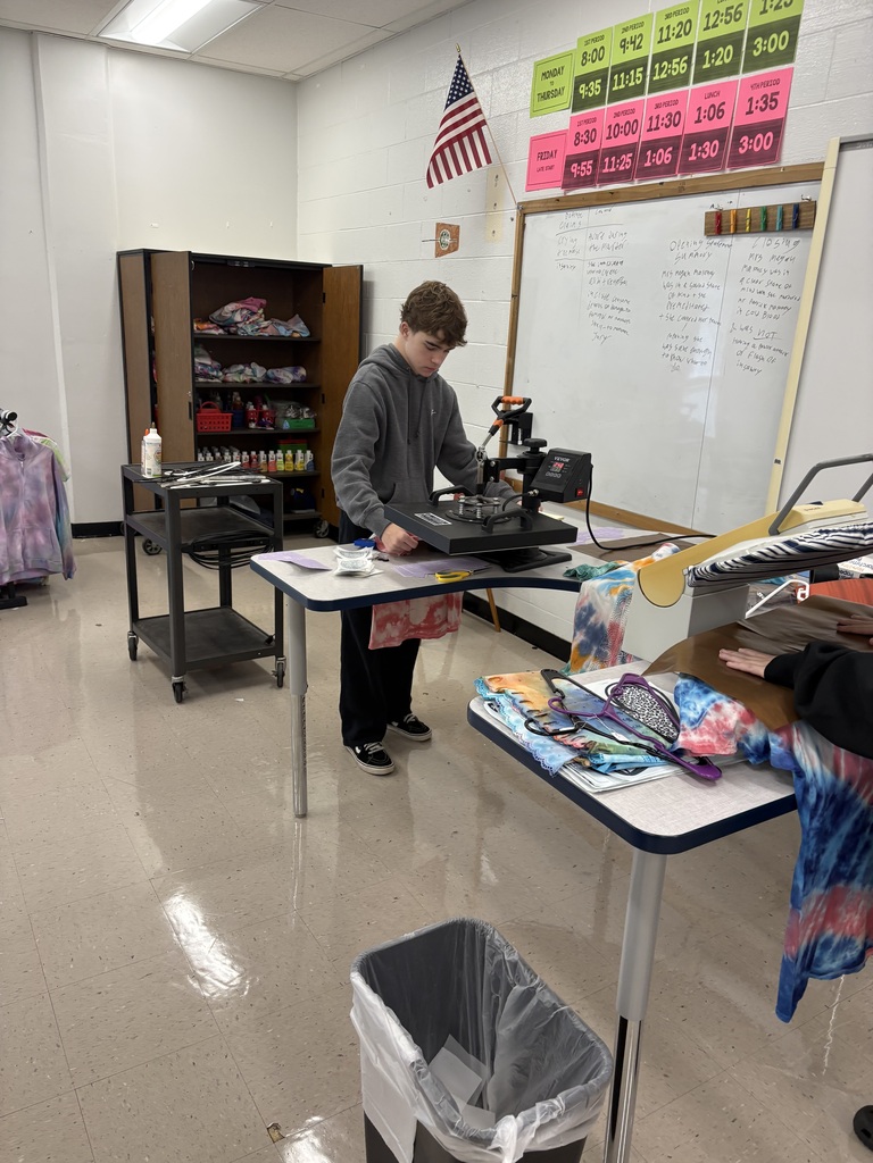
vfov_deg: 67.3
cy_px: 582
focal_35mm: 26
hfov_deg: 53.1
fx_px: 874
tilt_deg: -17.2
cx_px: 436
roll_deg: -2.0
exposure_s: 1/120
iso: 100
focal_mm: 5.96
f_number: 1.6
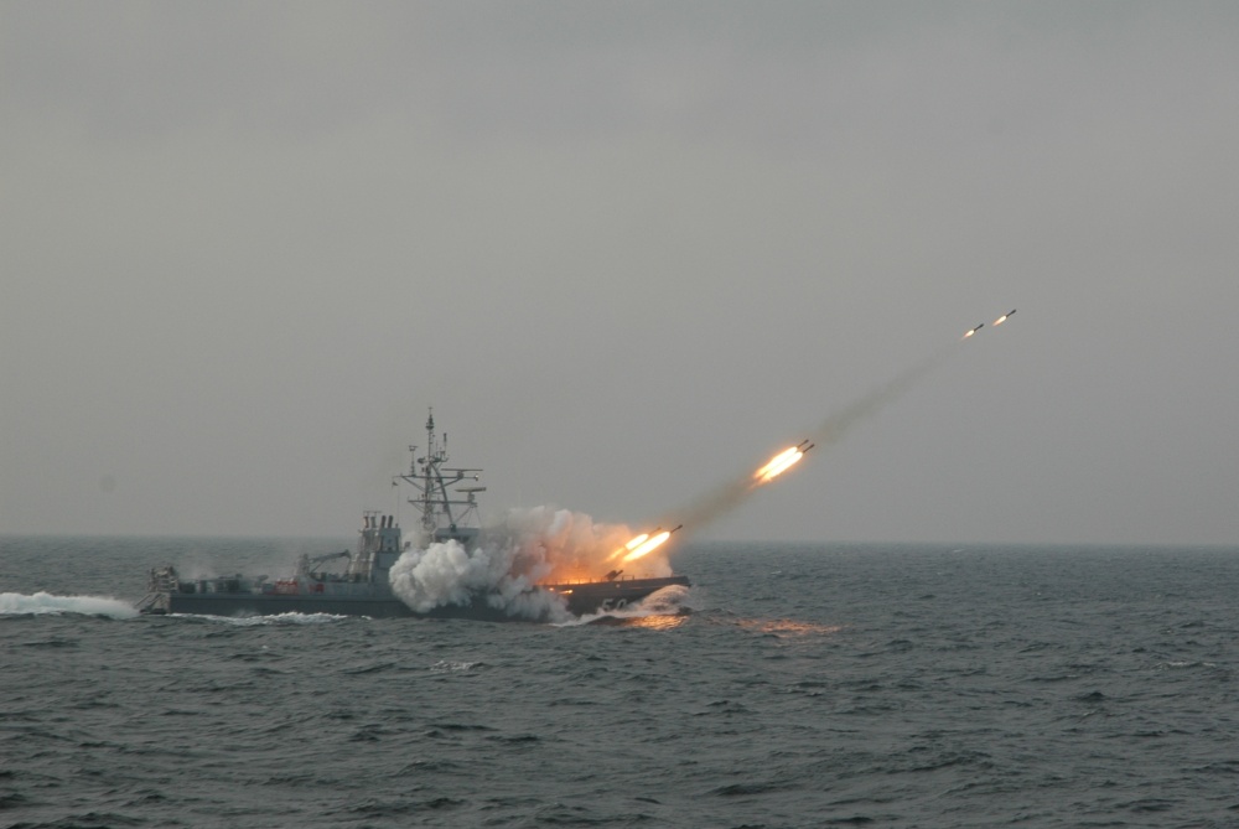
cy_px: 414
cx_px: 620
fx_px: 3617
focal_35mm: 105
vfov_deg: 13.1
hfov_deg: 19.4
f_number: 8
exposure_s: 1/250
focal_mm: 70
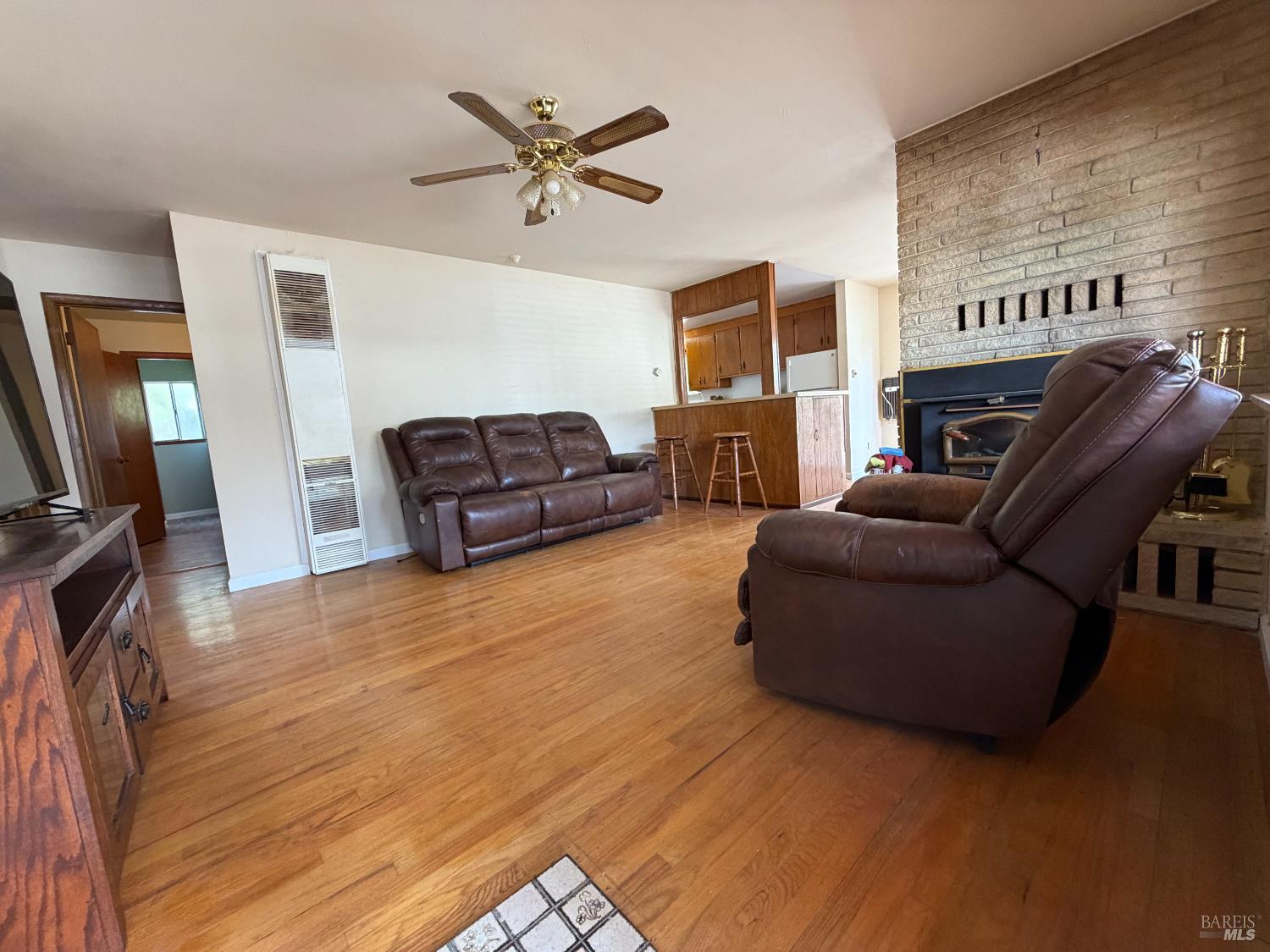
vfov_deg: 85.7
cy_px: 476
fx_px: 514
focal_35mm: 14
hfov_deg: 102.1
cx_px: 635
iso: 320
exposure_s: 1/89
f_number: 2.2
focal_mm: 2.22
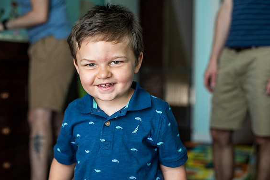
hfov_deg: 38.9
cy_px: 90
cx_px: 135
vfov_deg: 26.5
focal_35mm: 51
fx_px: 382
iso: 1000
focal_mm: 50
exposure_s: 1/100
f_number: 2.8
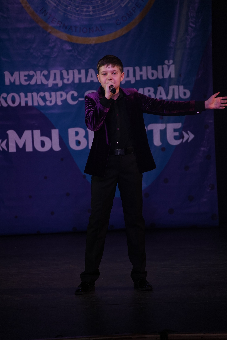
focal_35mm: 211
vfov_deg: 9.8
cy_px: 170
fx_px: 1996
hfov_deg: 6.5
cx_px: 114
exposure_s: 1/250
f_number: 5.6
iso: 1600
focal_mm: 211
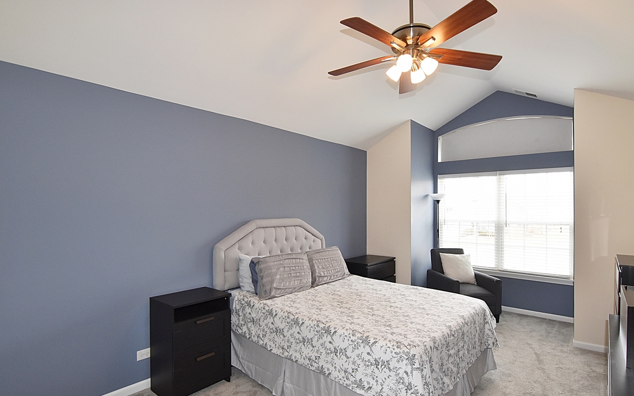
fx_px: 303
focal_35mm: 18
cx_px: 326
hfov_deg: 92.6
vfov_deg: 66.3
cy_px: 206
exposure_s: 1/125
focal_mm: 11
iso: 800
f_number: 5.6
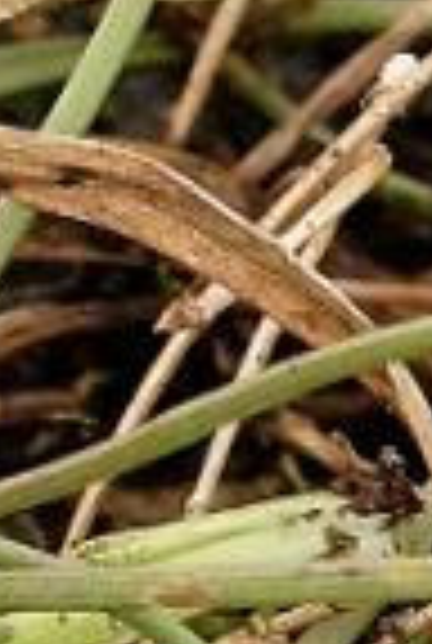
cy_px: 347
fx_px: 22480
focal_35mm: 1255
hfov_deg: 1.1
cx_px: -598
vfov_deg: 1.6
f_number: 13
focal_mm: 100
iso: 1250
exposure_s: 1/160
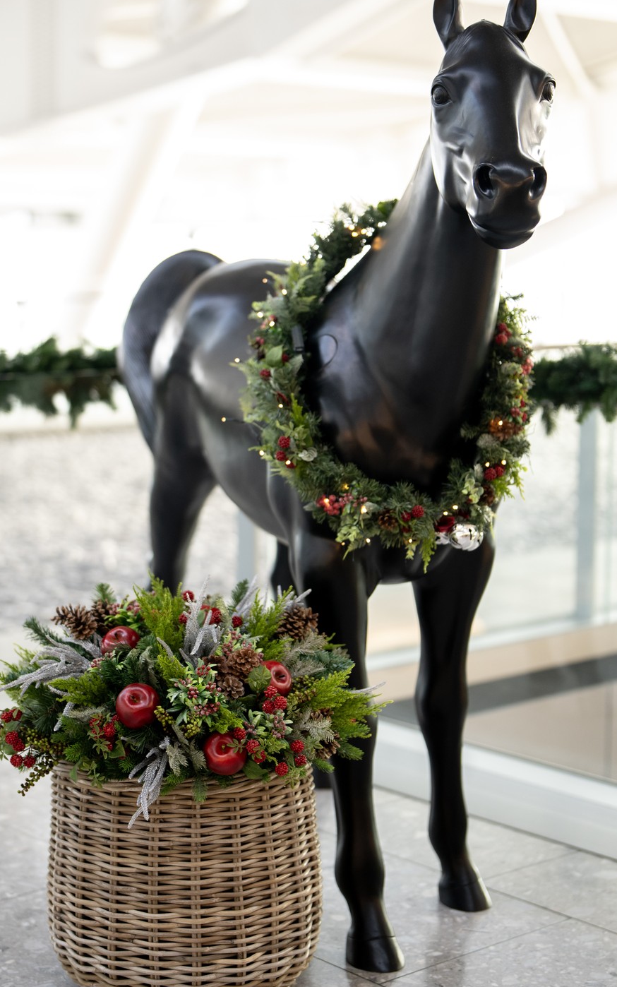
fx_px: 1883
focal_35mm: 70
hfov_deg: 18.6
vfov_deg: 29.4
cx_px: 254
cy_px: 481
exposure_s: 1/160
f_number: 1.2
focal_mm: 50
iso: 500
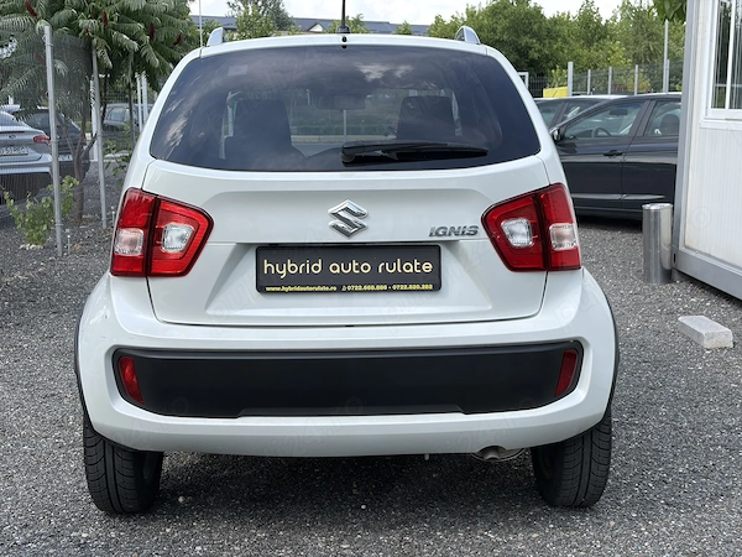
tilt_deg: -9.1
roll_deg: +1.0
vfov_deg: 28.0
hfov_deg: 36.8
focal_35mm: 52
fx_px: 1115
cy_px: 278
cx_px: 371
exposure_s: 1/1175
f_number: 1.6
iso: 32
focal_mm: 5.96
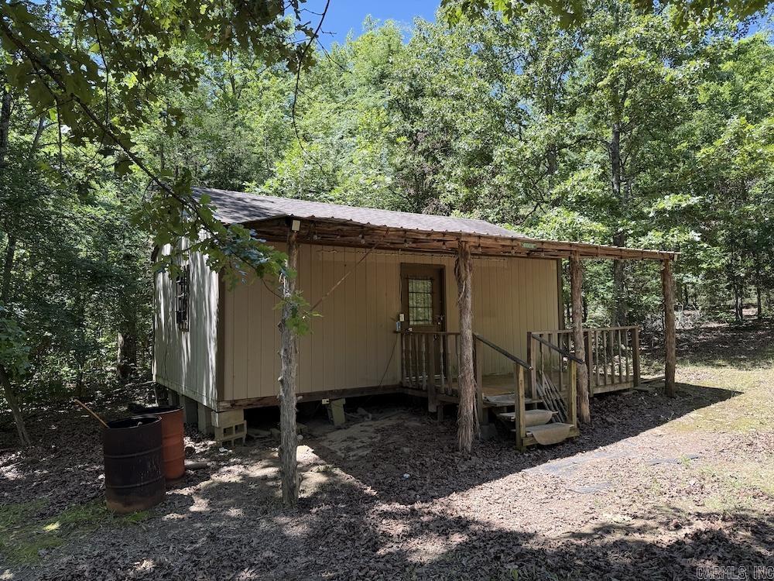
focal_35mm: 24
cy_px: 290
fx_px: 537
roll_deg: +0.6
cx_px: 387
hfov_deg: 71.6
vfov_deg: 56.8
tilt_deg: +4.6
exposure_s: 1/521
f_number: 1.78
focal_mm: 6.76
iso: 80
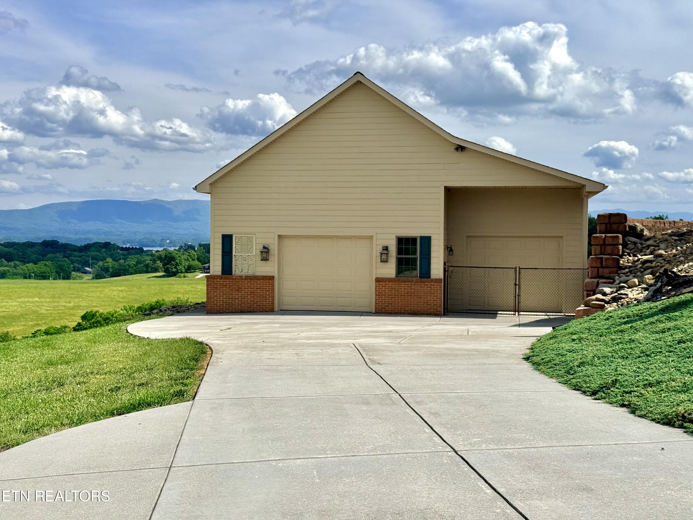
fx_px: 961
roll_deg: -0.9
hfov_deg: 39.7
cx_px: 346
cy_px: 260
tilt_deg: -0.6
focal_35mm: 48
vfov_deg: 30.3
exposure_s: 1/11364
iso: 100
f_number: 1.78
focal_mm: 6.76
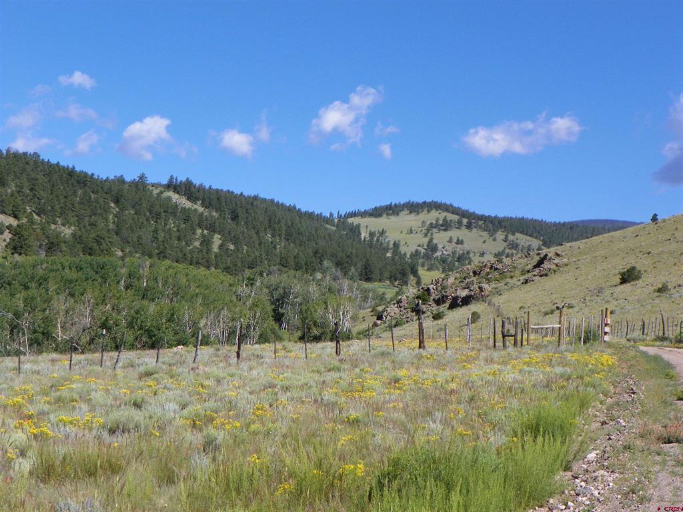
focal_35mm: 75
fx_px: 1480
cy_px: 256
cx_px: 342
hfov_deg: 26.0
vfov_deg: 19.6
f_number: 5
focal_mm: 13.4
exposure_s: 1/500
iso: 64
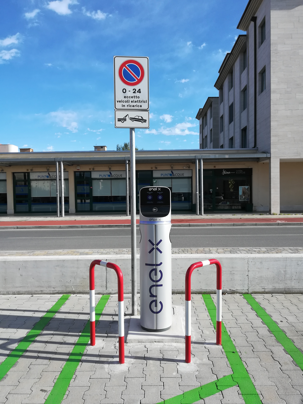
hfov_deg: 53.1
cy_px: 202
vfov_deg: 67.3
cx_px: 152
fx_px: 303
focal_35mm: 26
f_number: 2.2
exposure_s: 1/748
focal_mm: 3.83
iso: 50
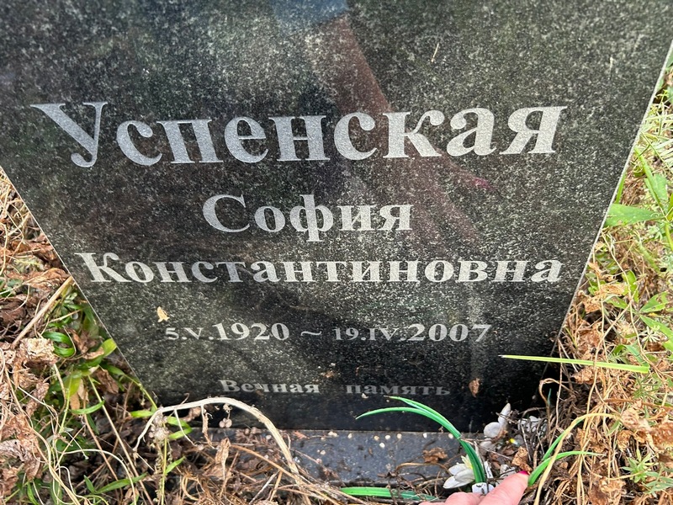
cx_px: 336
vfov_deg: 53.1
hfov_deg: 67.3
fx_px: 505
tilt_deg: -49.4
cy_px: 252
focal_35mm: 26
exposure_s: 1/117
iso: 125
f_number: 1.5
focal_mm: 5.7
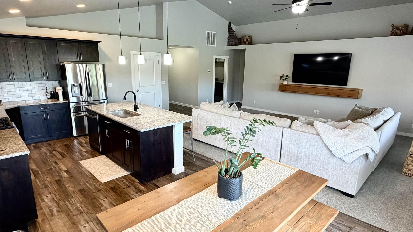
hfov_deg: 83.8
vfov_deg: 53.6
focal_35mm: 21
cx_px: 198
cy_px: 119
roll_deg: -0.4
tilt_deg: -12.9
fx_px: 230
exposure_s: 1/60
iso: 250
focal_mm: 2.22
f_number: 2.2
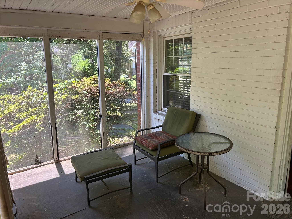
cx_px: 146
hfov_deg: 67.3
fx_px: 219
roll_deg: +1.4
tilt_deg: -11.5
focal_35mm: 26
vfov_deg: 53.1
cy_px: 110
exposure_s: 1/151
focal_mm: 5.7
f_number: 1.5
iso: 32
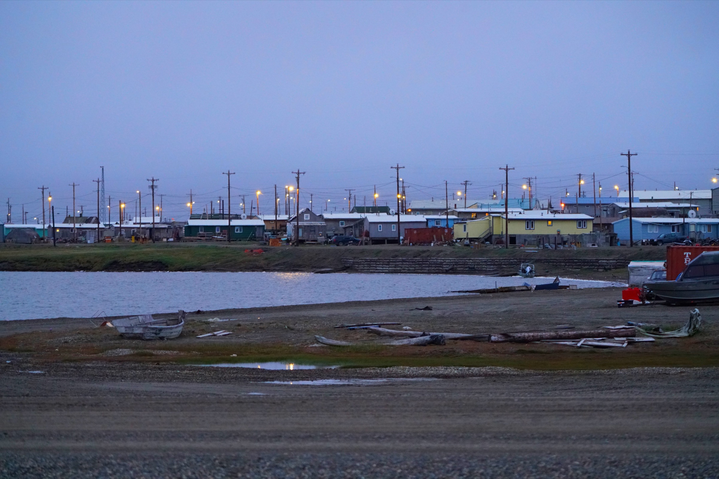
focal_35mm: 140
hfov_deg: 14.7
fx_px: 2796
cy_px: 240
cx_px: 360
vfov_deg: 9.8
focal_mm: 140
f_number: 5.6
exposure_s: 1/80
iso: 6400
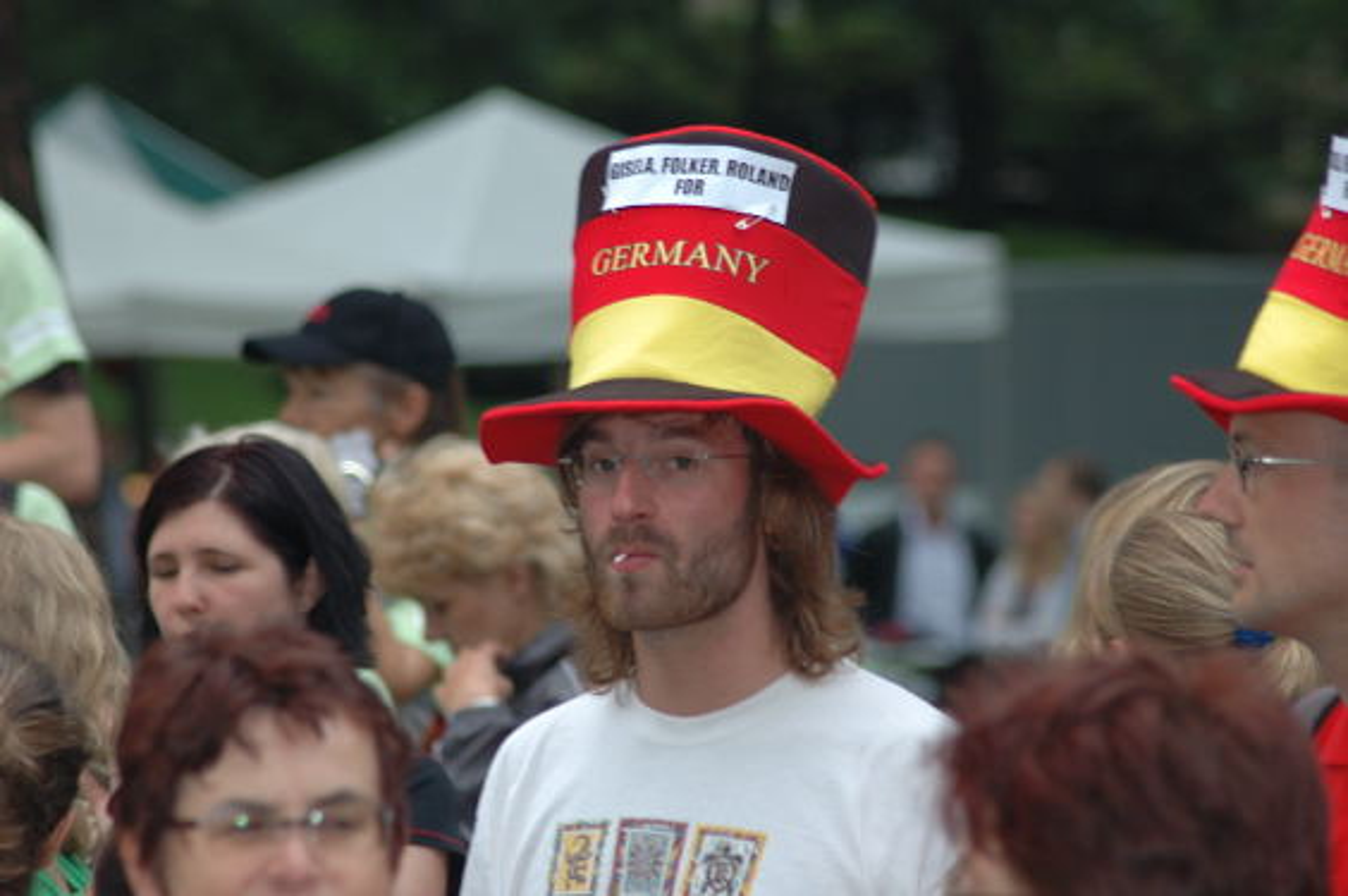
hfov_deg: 8.9
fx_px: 8698
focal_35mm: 232
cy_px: 448
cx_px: 674
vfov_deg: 5.9
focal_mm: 155
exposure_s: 1/90
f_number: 4.8
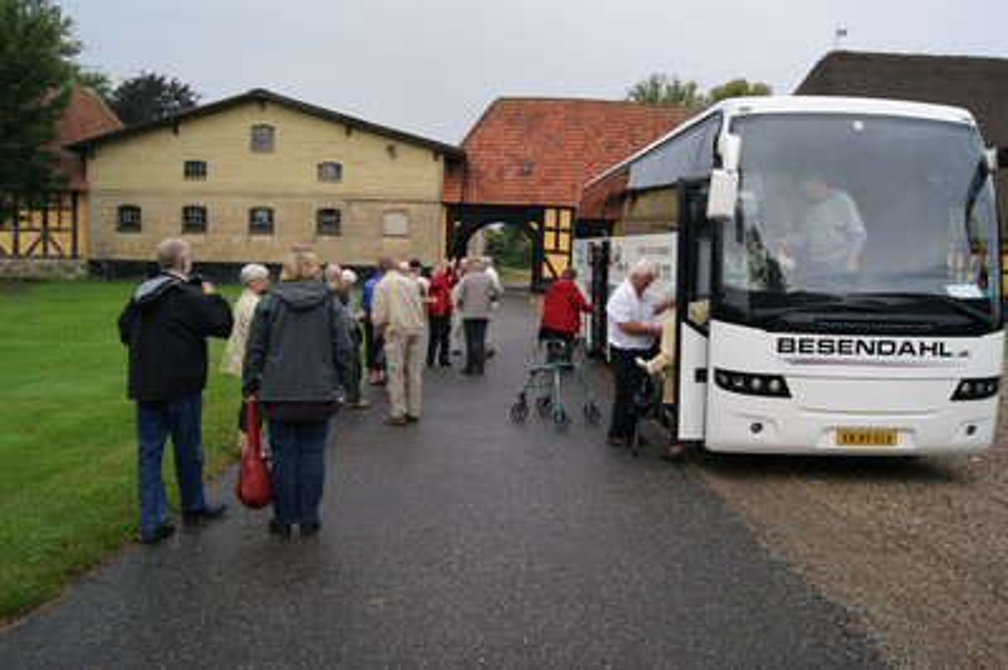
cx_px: 504
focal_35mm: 30
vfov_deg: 43.5
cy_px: 335
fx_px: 839
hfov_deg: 62.0
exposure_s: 1/60
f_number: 8
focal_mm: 20
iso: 100
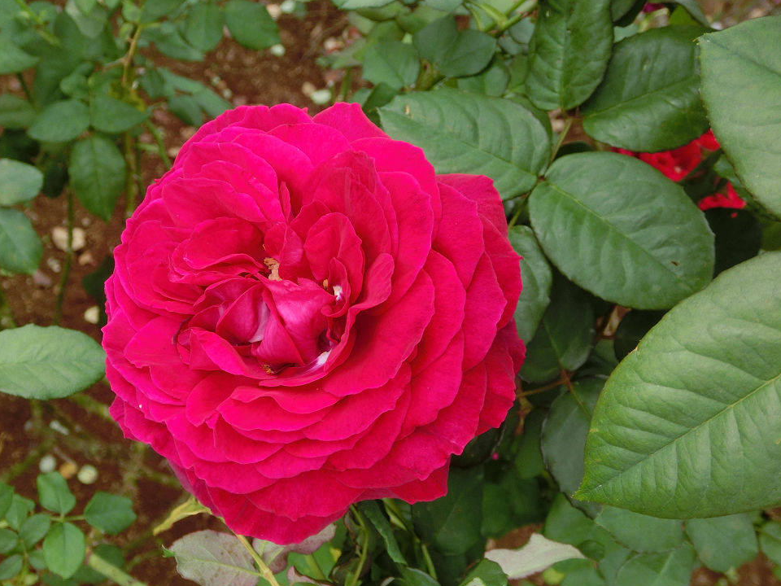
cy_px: 324
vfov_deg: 40.6
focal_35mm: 35
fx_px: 790
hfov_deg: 52.3
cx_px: 316
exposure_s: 1/125
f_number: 3
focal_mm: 5
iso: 100
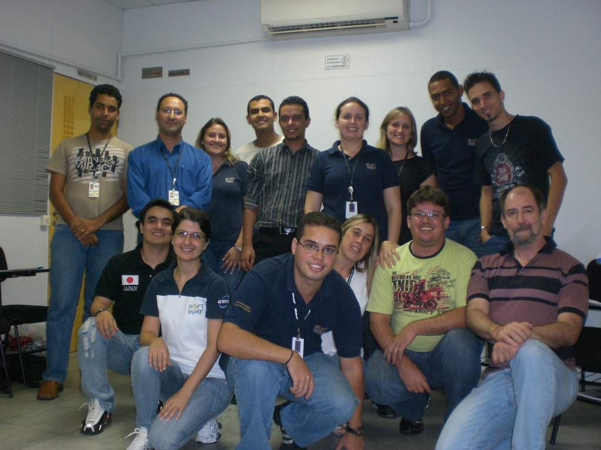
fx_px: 660
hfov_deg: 49.0
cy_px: 225
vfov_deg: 37.7
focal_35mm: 38
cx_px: 300
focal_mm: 6.3
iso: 200
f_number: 3.1
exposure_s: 1/60
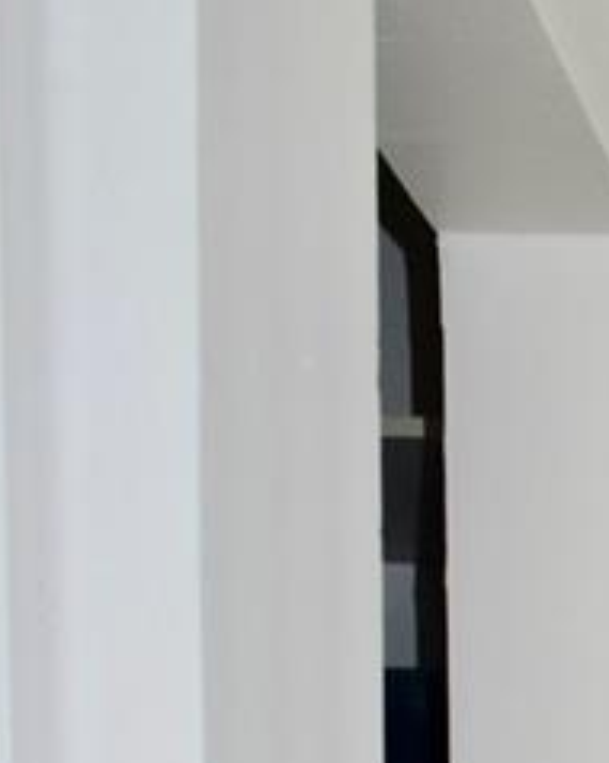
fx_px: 2888
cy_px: 1657
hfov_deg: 10.9
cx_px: 1244
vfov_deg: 12.6
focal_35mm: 128
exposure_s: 1/100
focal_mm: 18
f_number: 5
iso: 800
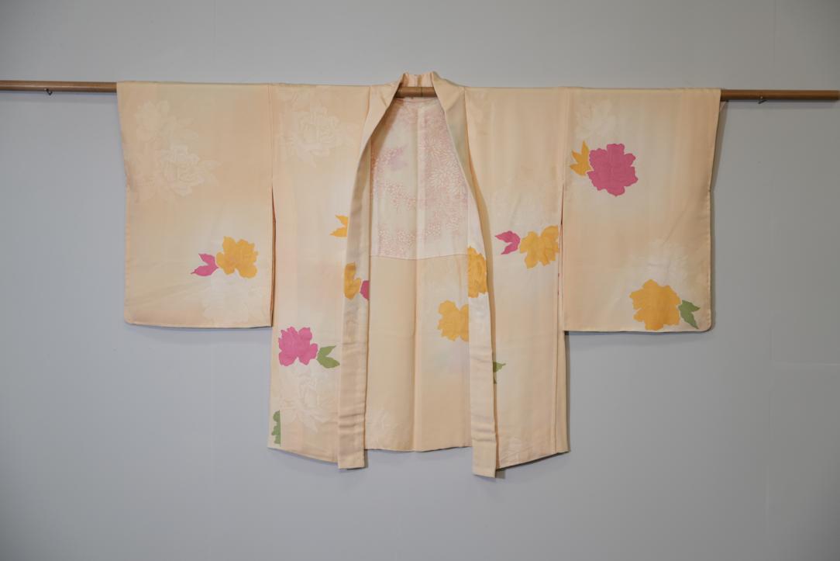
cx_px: 420
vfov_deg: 20.6
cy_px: 280
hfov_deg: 30.5
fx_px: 1540
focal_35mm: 66
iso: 250
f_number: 4
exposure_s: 1/80
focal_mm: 66
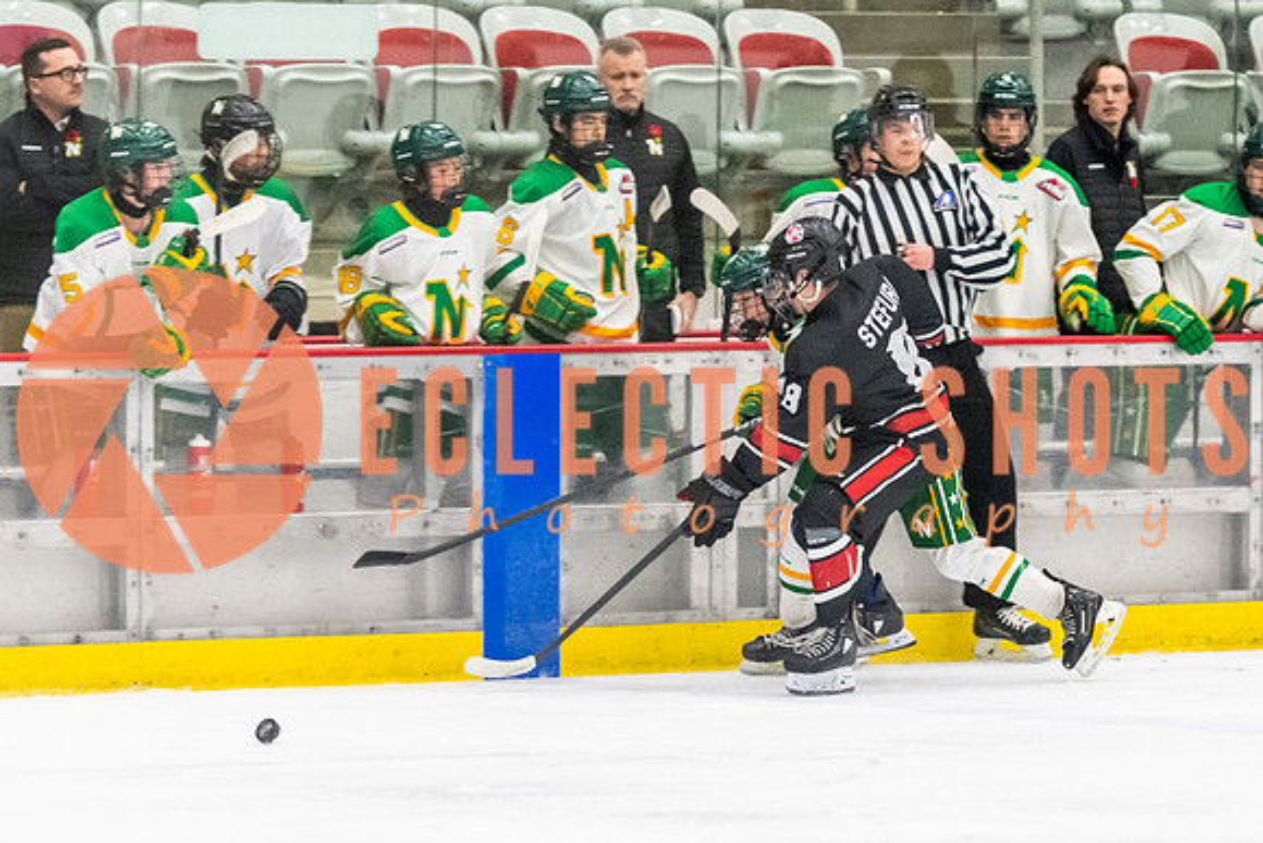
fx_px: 10125
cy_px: 614
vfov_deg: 4.8
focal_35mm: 289
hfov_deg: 7.1
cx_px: 886
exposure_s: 1/640
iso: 4000
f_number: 2.8
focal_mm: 130
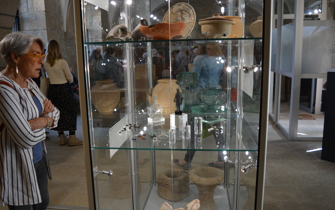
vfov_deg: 40.6
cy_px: 109
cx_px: 166
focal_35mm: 31
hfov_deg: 61.2
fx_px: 283
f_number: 4
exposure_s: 1/60
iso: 400
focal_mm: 20
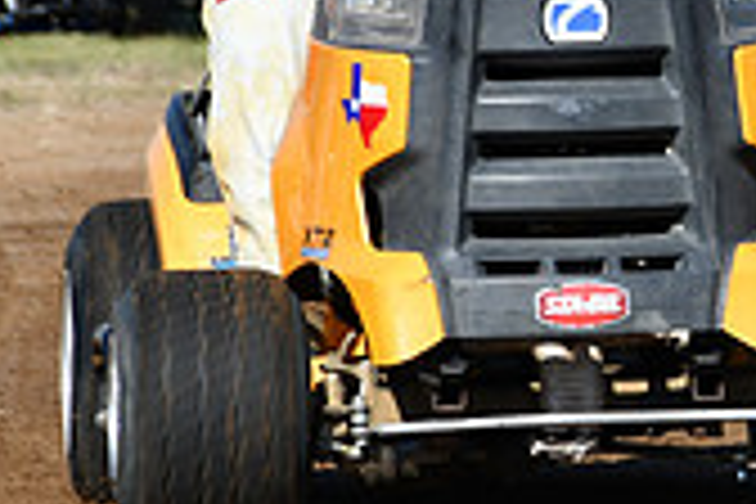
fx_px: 16841
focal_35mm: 802
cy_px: 88
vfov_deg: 1.7
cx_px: 963
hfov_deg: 2.6
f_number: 8
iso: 180
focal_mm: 155
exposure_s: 1/500
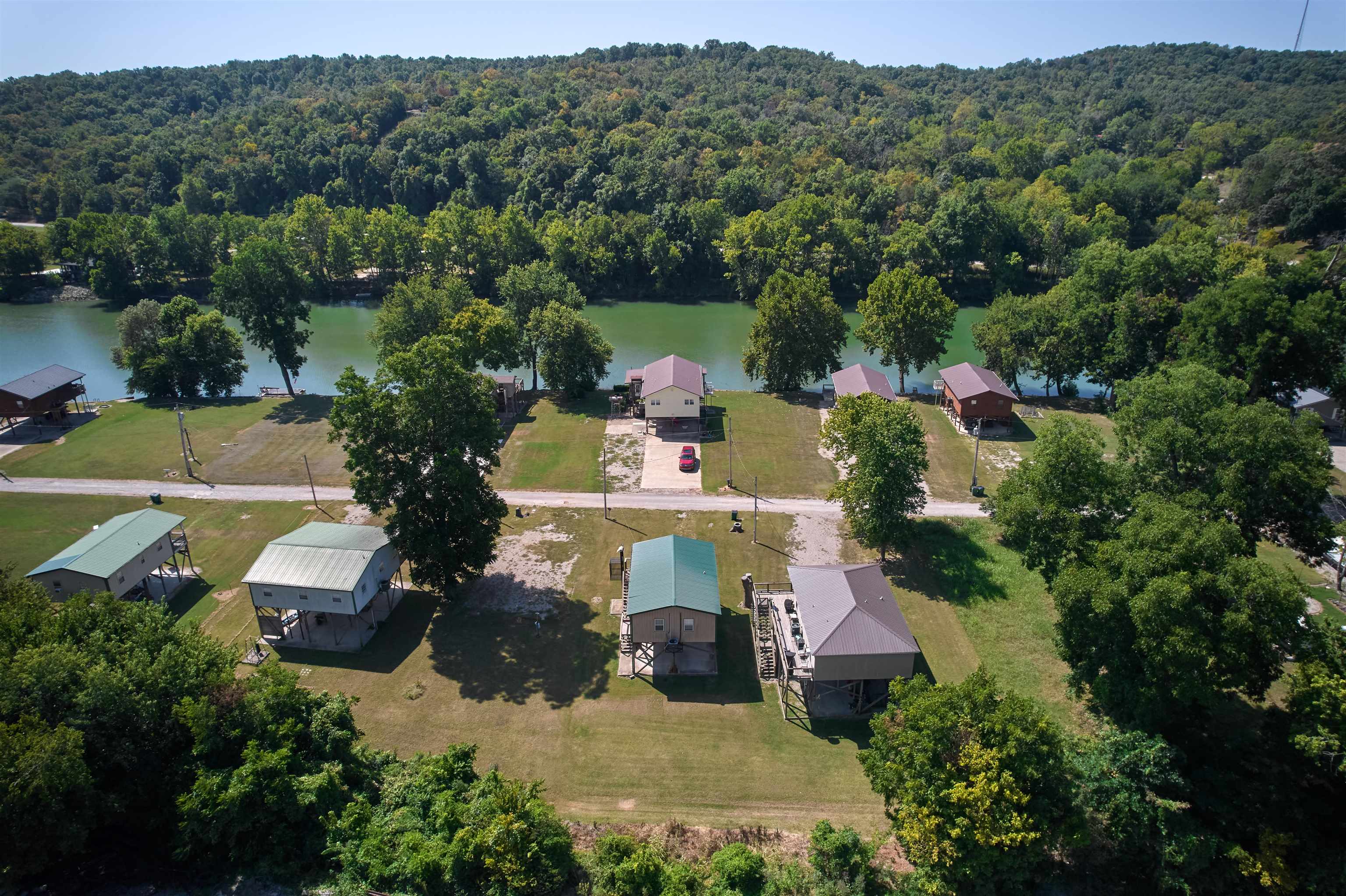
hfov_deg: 78.6
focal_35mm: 22
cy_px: 448
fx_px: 822
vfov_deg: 57.2
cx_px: 673
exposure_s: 1/1600
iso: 100
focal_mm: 8.38
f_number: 2.8
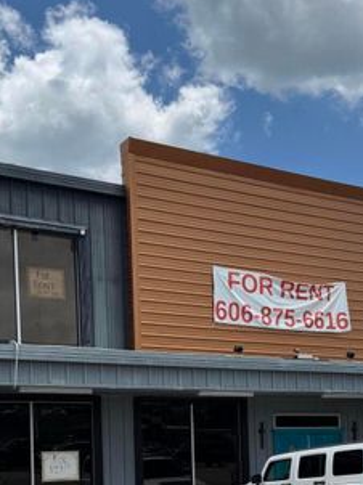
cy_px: 431
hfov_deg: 27.4
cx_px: 235
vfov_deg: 34.3
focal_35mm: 53
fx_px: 742
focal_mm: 6.76
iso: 80
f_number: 1.78
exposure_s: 1/7092
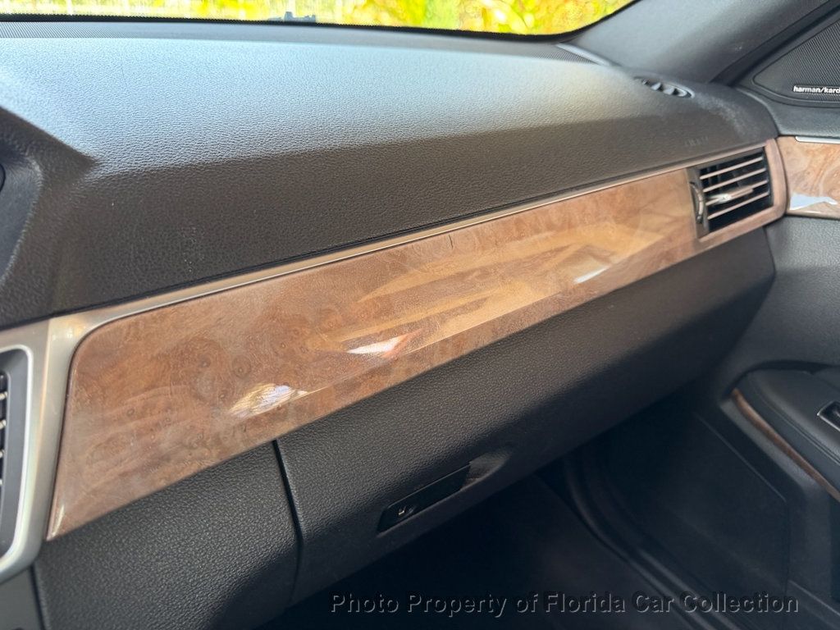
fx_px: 582
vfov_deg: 56.8
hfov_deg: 71.6
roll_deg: -2.2
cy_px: 315
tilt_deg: -26.0
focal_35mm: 24
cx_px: 420
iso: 200
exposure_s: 1/119
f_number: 1.78
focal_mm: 6.76
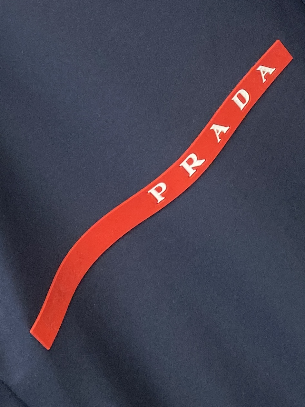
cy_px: 204
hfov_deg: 53.0
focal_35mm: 26
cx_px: 152
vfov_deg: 67.3
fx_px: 306
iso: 125
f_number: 1.8
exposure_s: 1/121
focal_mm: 4.25
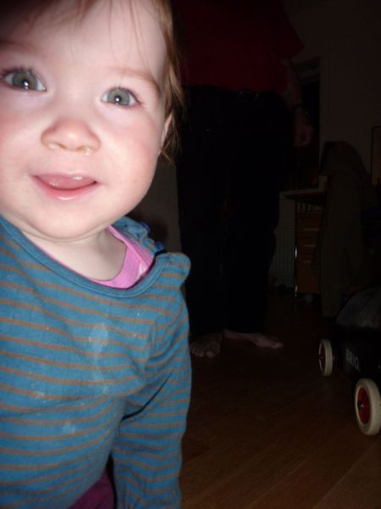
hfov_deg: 54.9
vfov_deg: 69.4
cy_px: 254
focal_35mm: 25
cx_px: 190
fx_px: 367
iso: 100
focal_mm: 4.1
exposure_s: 1/125
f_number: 3.3
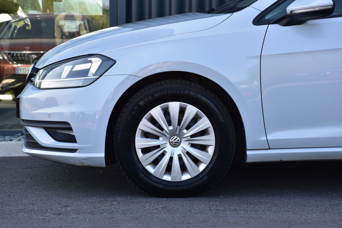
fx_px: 1211
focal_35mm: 128
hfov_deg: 16.1
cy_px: 114
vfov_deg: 10.8
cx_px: 171
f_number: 9
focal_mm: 85
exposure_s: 1/125
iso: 400
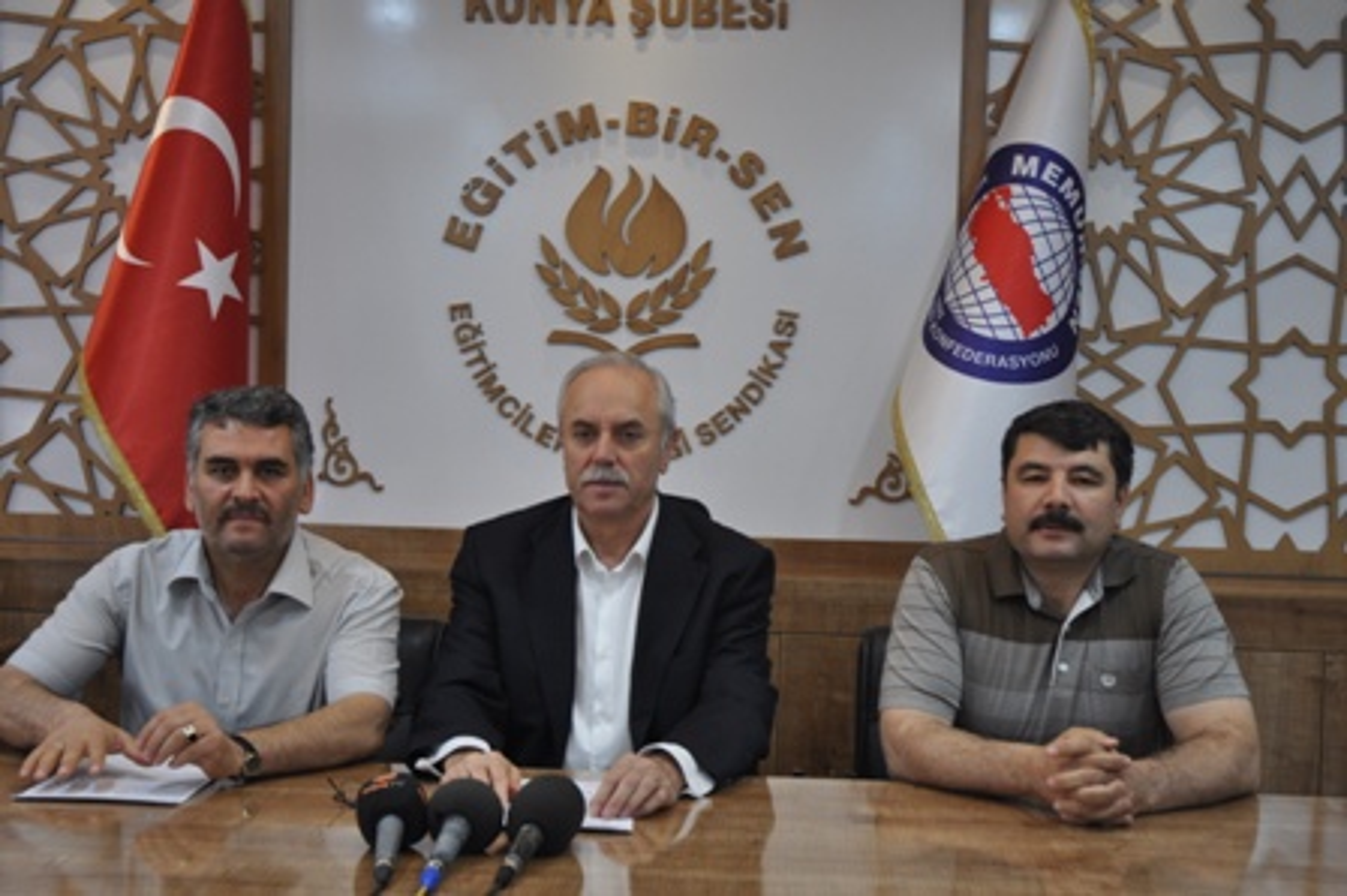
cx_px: 674
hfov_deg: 33.4
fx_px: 2243
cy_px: 448
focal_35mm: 60
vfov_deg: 22.6
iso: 560
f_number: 4.2
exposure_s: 1/60
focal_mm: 40
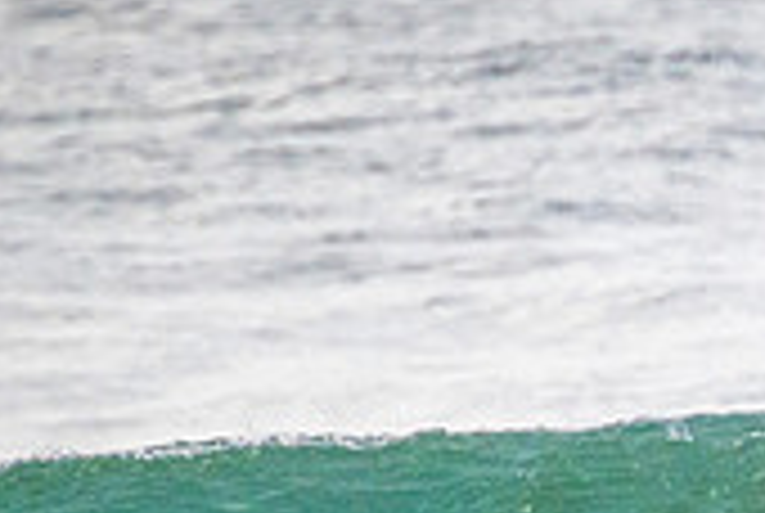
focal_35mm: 3112
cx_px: 1332
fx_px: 66245
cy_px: 648
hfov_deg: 0.7
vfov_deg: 0.4
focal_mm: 800
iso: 2200
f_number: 11
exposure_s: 1/2000
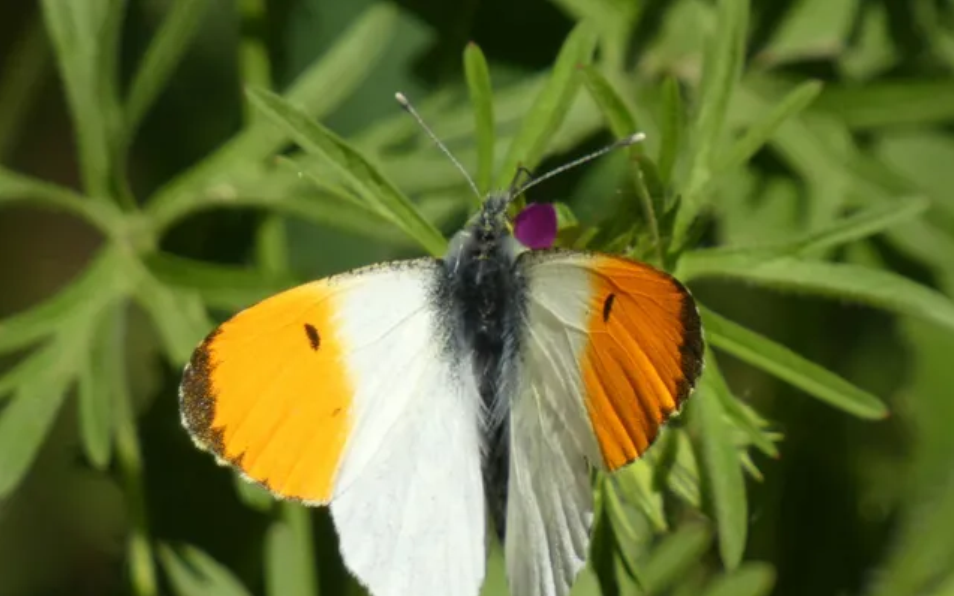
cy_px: 358
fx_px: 23658
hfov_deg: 2.3
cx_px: 478
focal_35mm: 910
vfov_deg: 1.4
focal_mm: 153.1
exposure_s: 1/500
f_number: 5.6
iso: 80
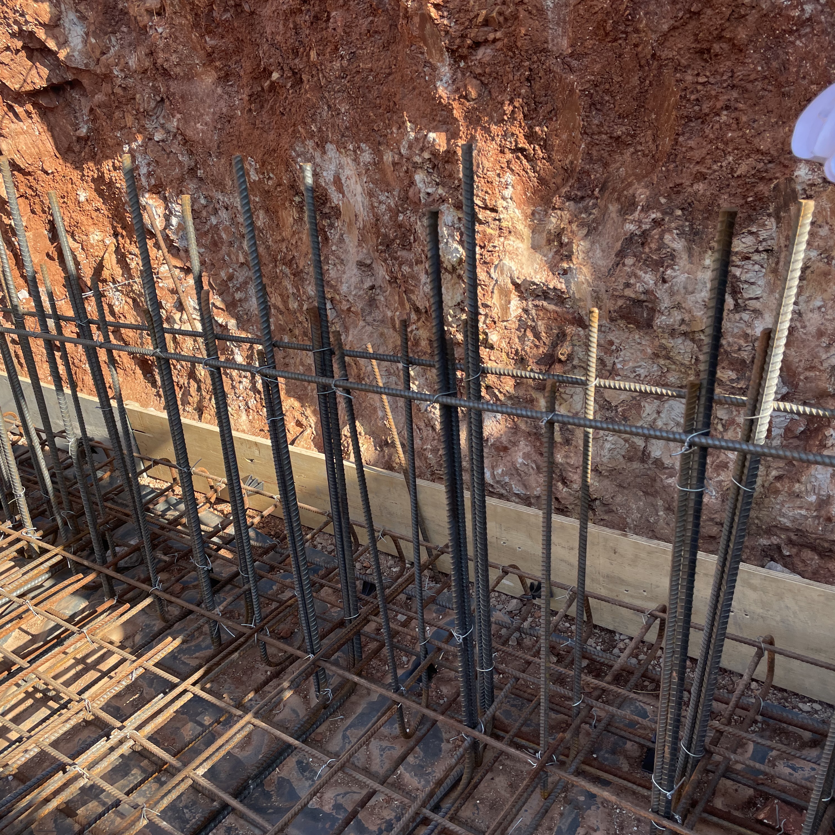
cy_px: 420
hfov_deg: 52.4
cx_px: 360
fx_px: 846
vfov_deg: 52.5
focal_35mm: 31
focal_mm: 4.2
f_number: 1.6
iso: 50
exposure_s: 1/1261
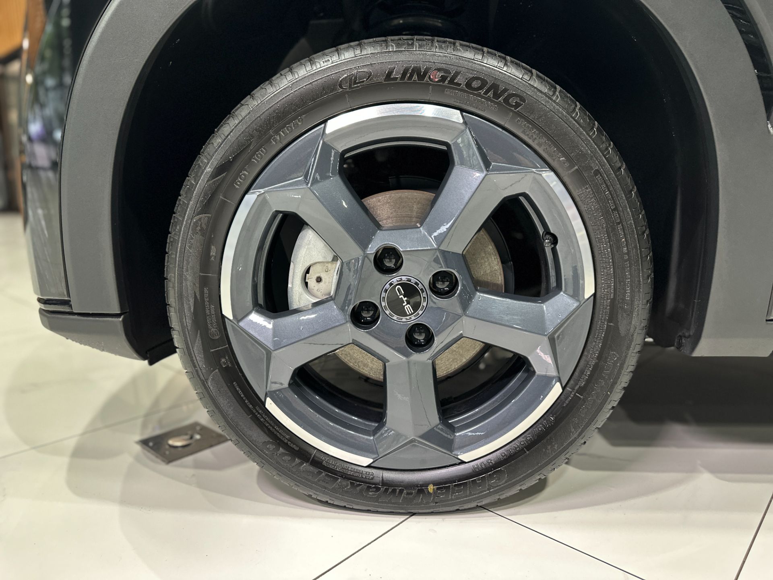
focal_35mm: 24
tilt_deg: -10.6
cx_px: 386
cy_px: 290
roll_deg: -0.2
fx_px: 536
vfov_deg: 56.8
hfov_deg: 71.6
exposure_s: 1/60
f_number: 1.78
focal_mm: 6.86
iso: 320
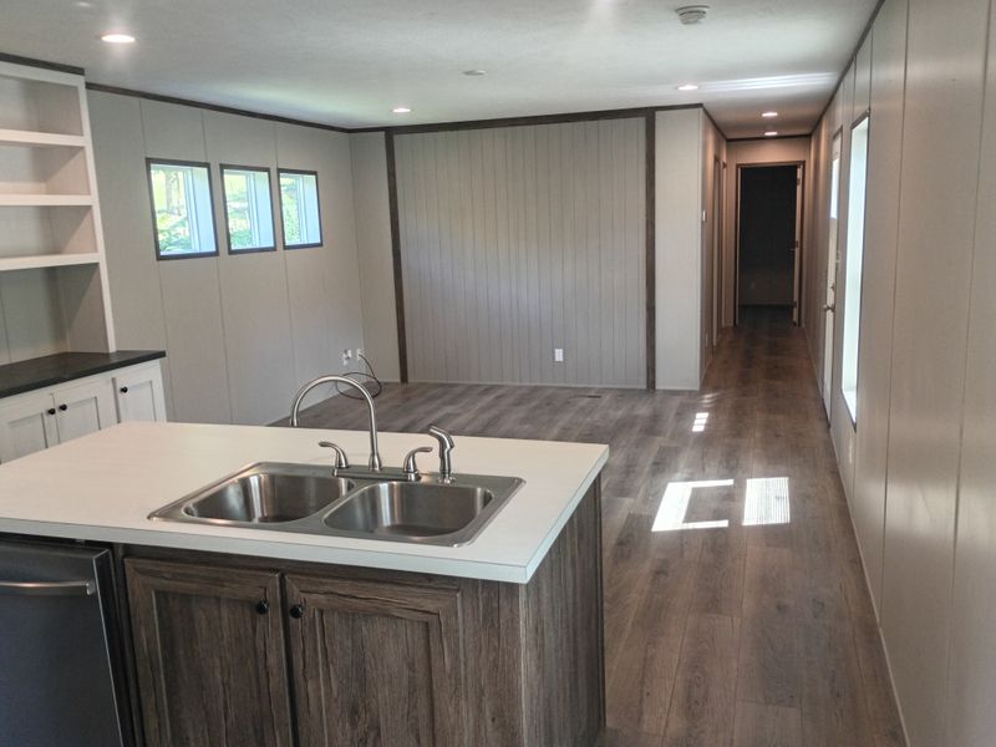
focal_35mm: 29
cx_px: 498
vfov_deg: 48.2
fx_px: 834
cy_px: 374
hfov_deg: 61.7
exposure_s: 1/60
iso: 385
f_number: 1.8
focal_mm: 4.27
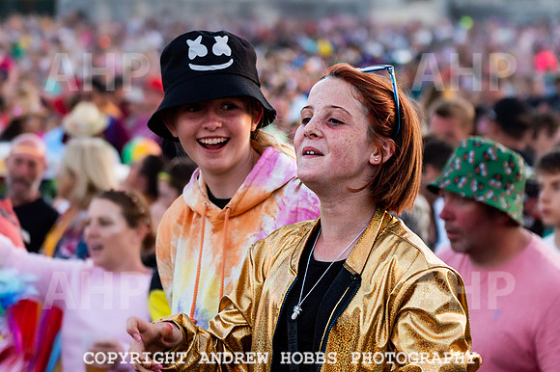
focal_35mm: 148
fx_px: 2308
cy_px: 105
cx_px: 262
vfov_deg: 9.2
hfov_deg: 13.8
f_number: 2.8
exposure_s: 1/640
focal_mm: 70
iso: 640
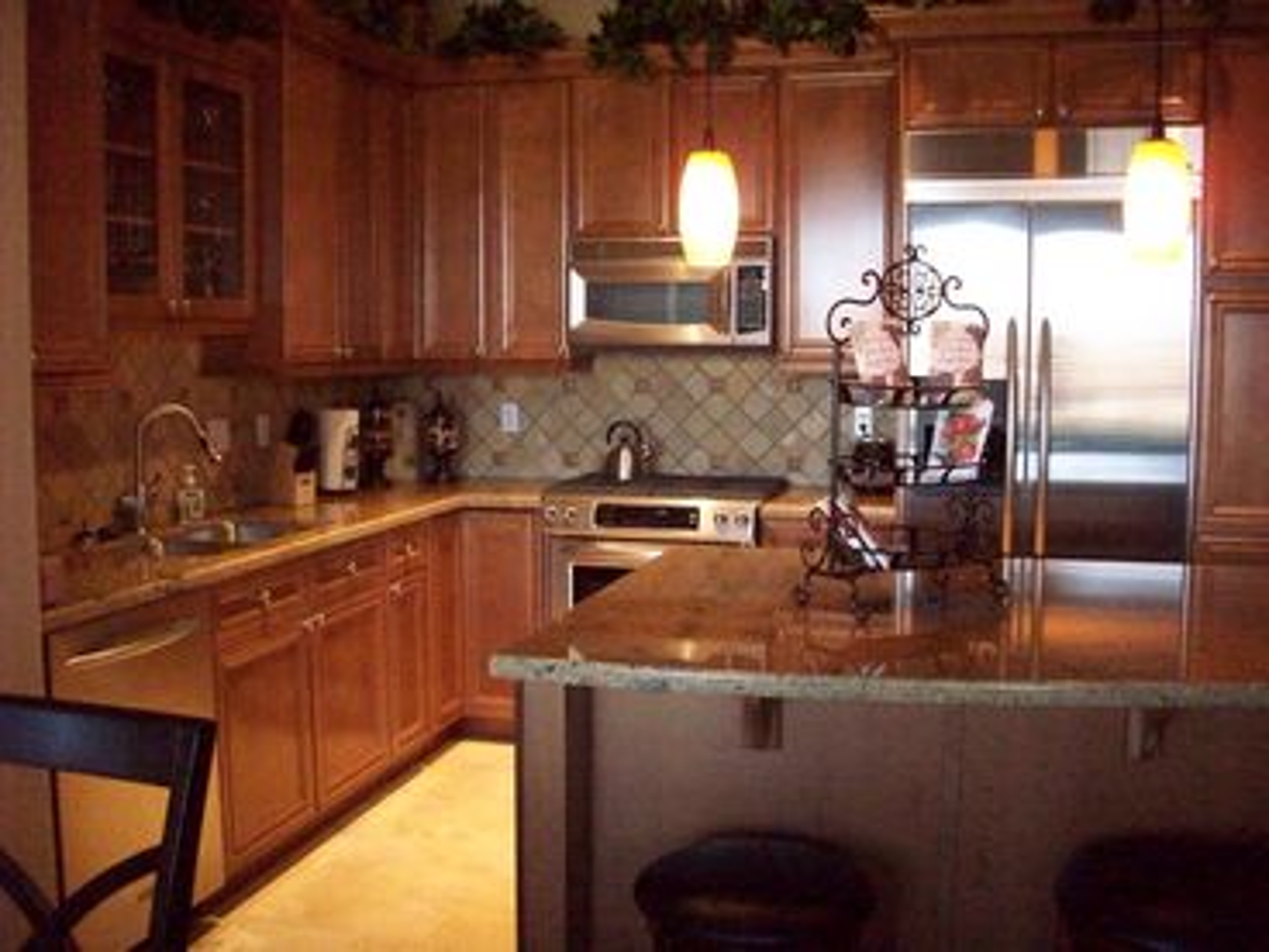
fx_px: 1356
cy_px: 476
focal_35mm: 37
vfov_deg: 38.7
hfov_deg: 50.1
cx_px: 634
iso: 800
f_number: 2.8
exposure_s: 1/64
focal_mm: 6.2
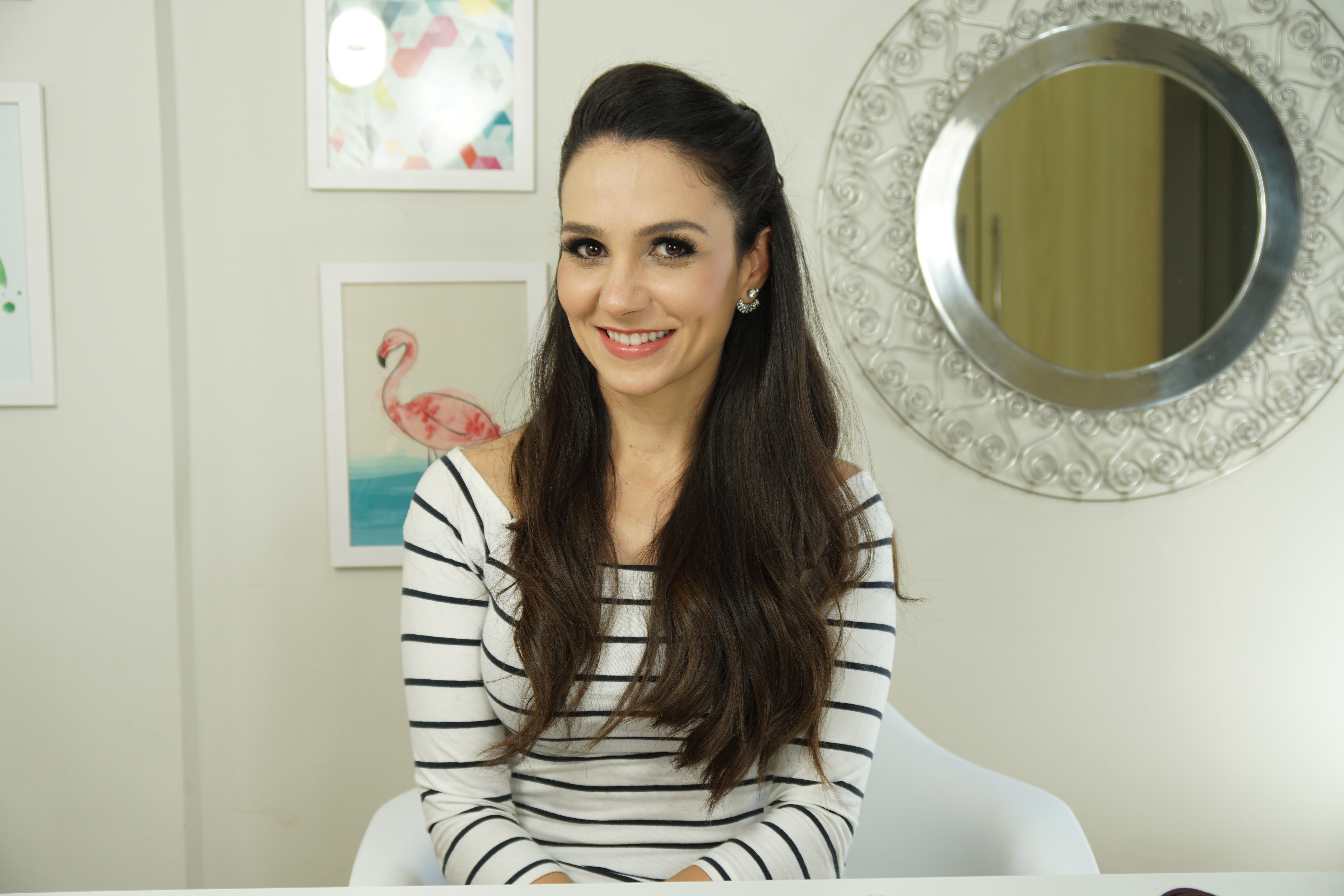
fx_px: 1568
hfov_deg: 46.4
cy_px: 448
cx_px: 672
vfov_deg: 31.9
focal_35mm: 42
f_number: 4
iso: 200
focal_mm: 28
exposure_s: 1/60
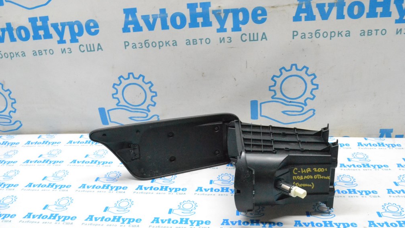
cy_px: 126
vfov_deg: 33.7
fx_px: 376
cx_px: 202
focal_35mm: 35
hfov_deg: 56.6
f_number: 13
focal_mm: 22
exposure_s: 1/100
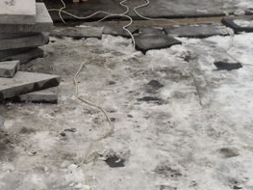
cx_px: -15
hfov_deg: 23.2
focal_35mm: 80
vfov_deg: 18.0
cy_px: 3
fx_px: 584
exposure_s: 1/500
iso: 100
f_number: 3.2
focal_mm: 6.3
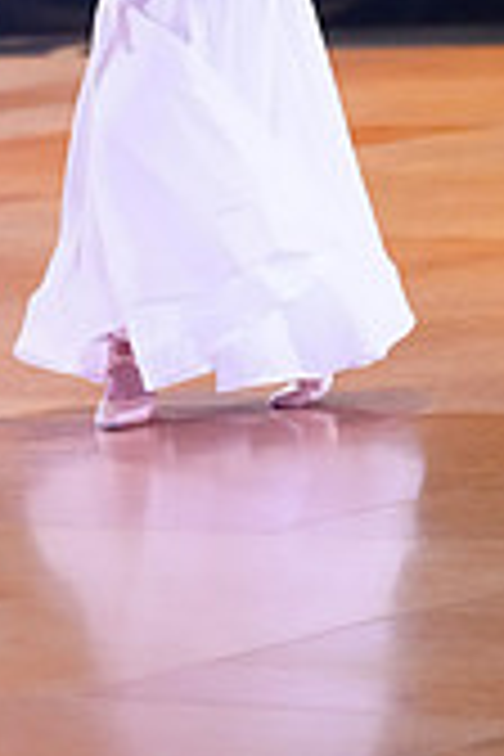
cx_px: -137
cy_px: -248
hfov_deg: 4.2
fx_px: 6887
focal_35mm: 328
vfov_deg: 6.2
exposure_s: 1/400
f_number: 2.8
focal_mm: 95
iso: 5000
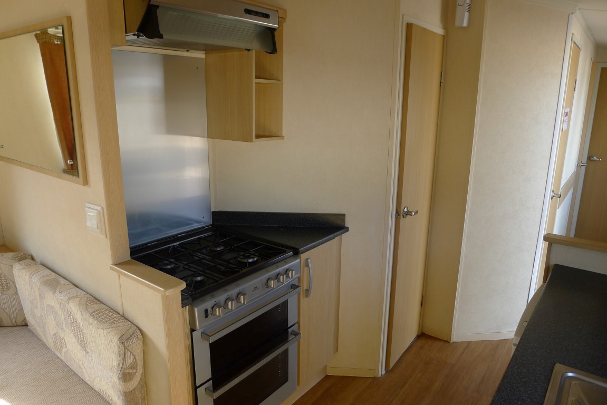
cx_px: 304
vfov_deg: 53.2
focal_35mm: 24
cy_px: 202
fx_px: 405
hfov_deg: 73.7
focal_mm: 5.1
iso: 80
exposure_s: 1/100
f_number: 2.2
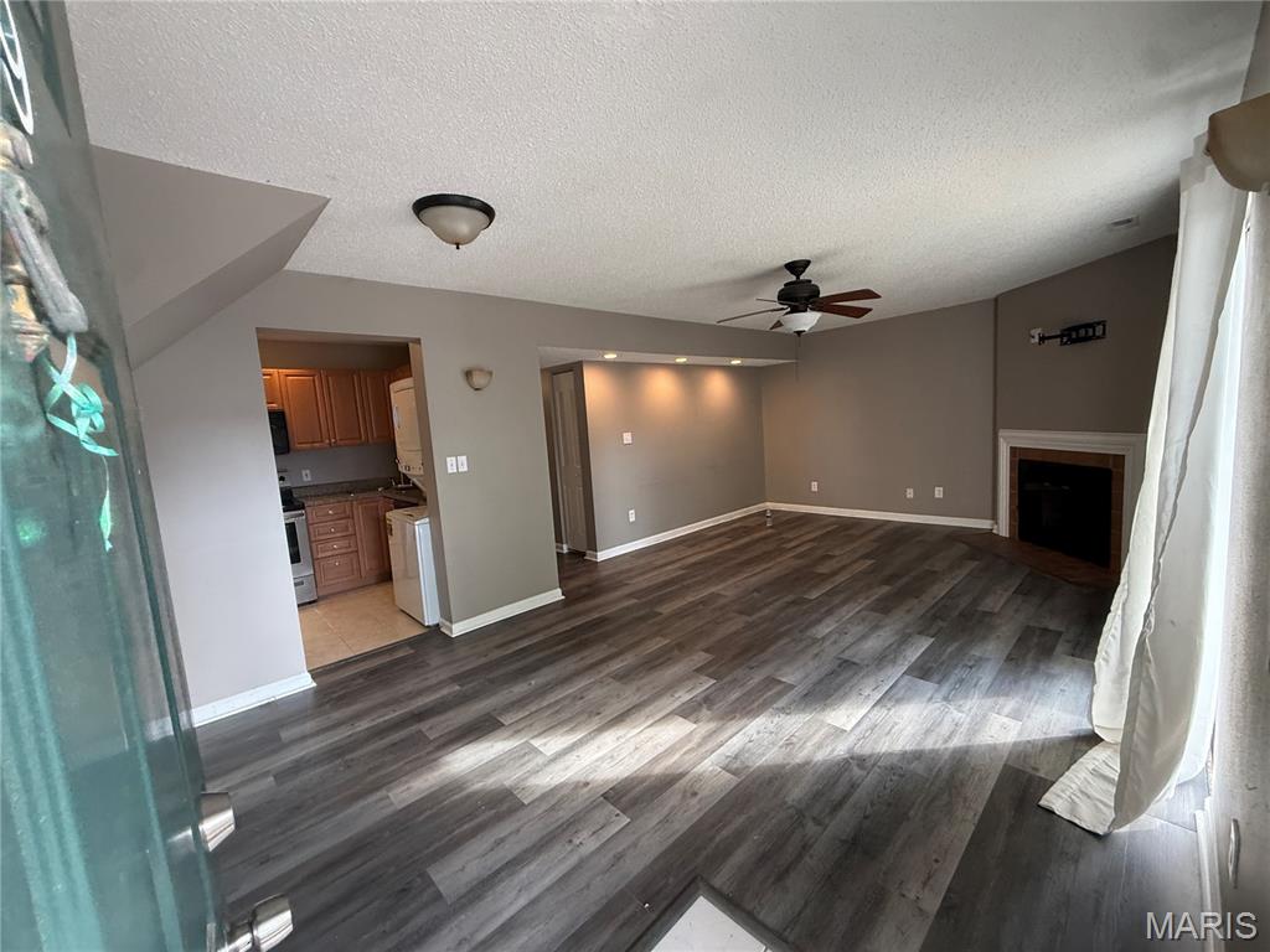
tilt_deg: -5.0
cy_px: 476
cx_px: 635
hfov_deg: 102.1
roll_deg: +3.7
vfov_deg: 85.7
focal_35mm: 14
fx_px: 514
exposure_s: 1/90
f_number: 2.2
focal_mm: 2.22
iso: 320
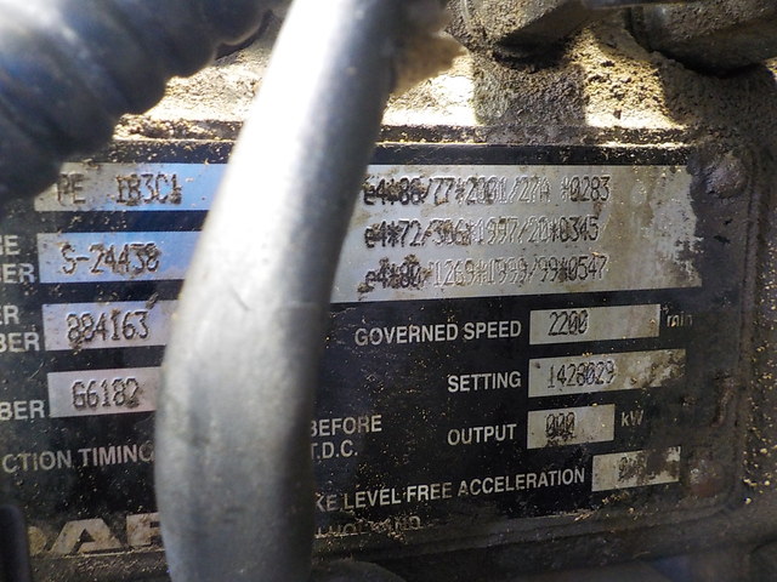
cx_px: 388
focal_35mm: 30
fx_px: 673
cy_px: 291
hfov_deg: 60.0
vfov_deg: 46.8
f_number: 3.3
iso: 400
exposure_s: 1/8
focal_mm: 4.1
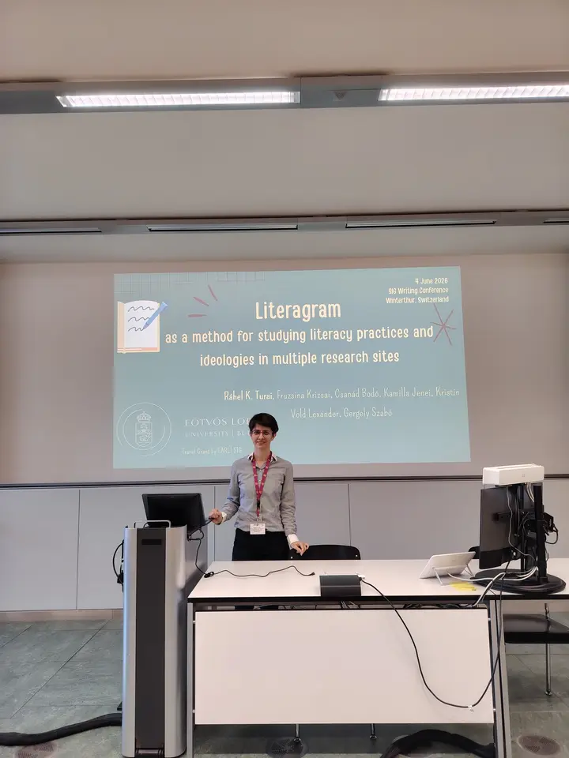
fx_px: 526
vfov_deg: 71.6
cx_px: 284
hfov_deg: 56.8
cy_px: 379
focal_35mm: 24
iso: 663
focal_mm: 5.25
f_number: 1.75
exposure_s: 1/33.3
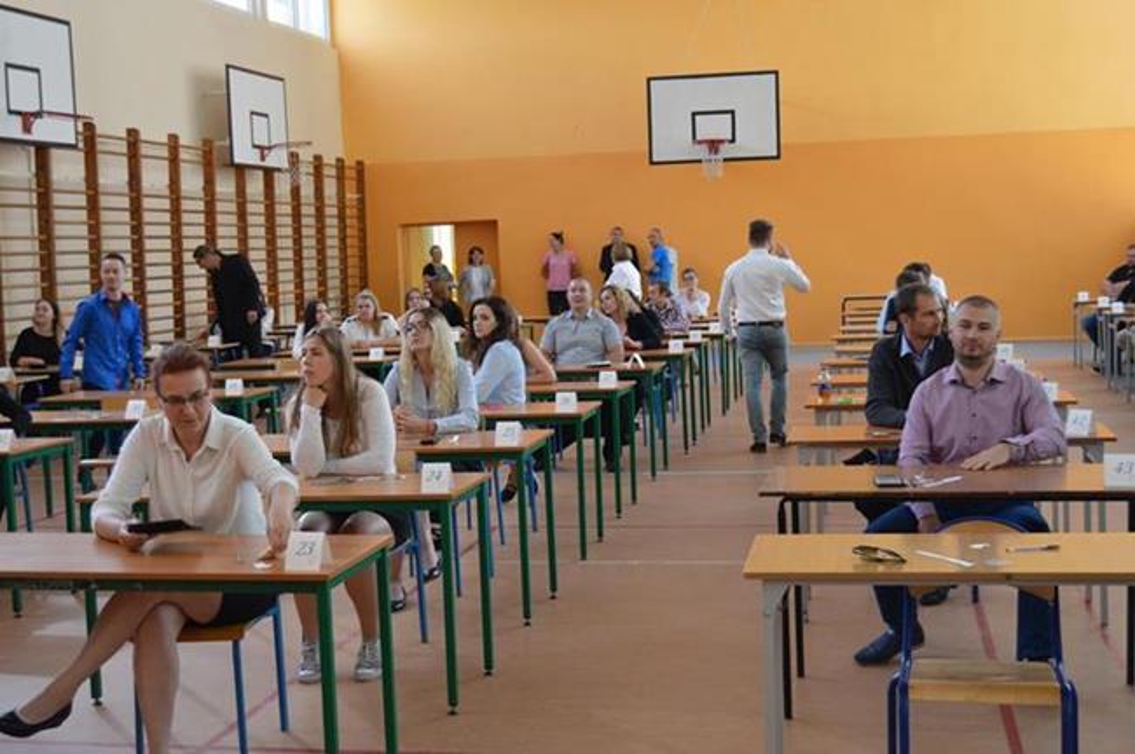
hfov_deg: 41.2
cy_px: 377
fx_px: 1512
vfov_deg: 28.0
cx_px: 568
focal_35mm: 48
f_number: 4.5
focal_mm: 32
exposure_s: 1/60
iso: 500
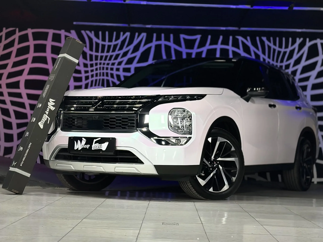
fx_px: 448
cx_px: 162
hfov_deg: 39.7
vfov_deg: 30.3
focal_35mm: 48
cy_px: 121
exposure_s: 1/109
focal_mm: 6.86
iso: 64
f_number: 1.78
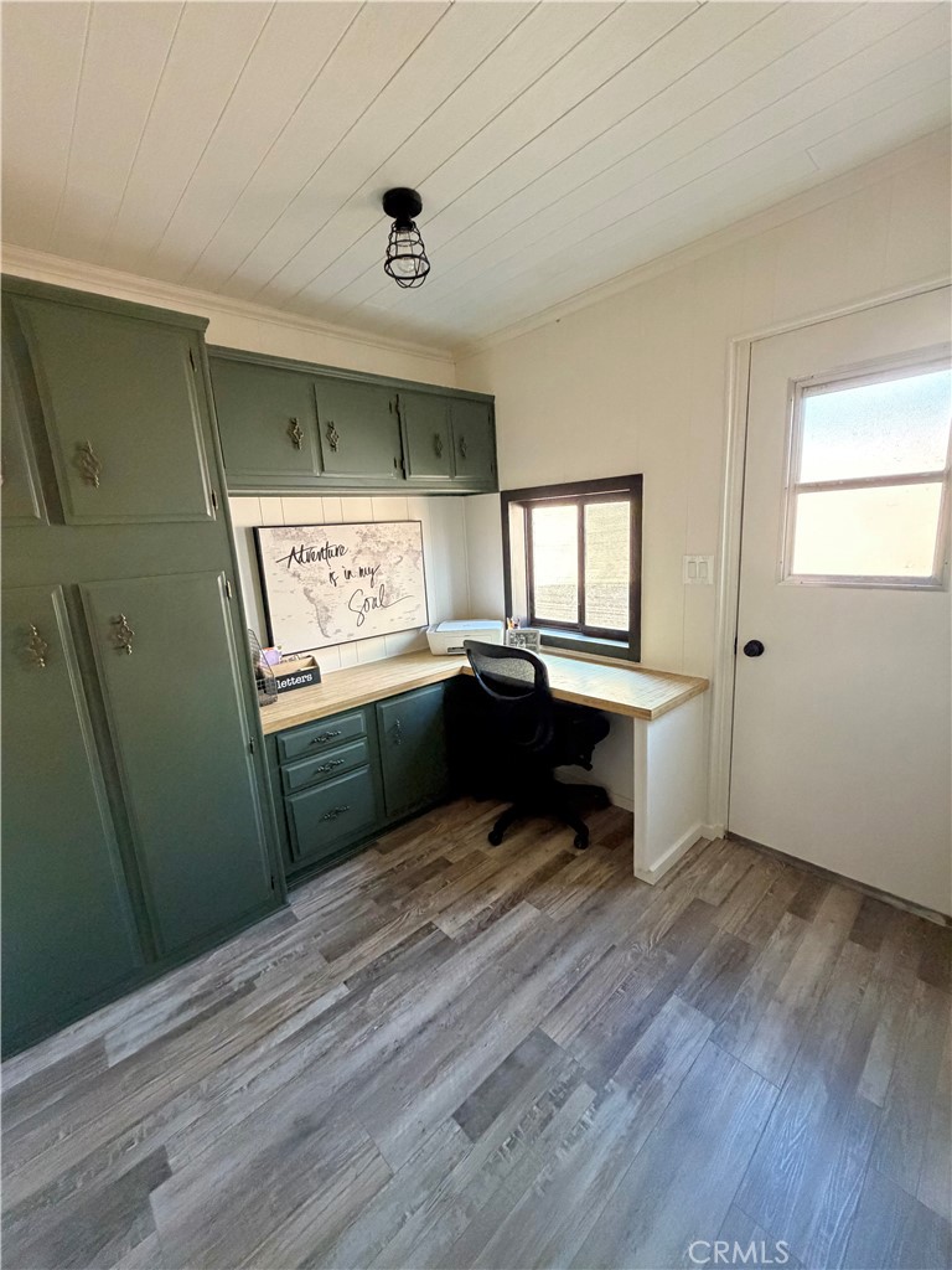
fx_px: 513
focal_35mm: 14
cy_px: 635
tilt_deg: -11.5
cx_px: 476
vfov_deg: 102.1
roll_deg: +2.8
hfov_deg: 85.7
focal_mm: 2.22
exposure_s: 1/60
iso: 1000
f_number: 2.2
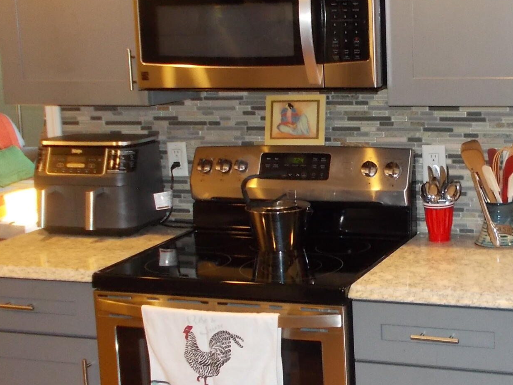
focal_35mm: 63
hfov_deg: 30.0
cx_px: 411
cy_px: 169
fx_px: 934
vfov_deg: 23.3
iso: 200
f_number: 3.2
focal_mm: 4.6
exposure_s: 1/25
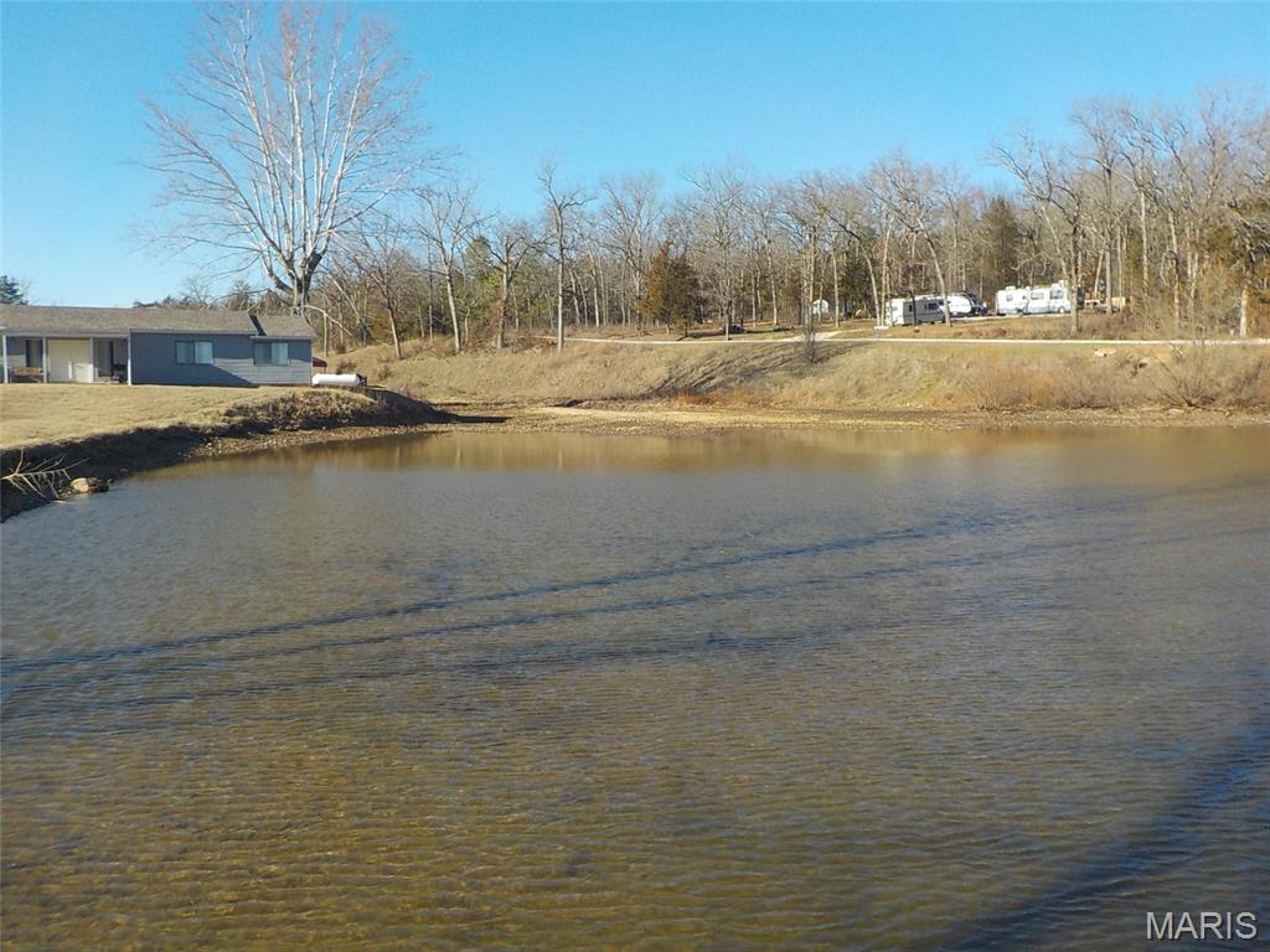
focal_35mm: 30
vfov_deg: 46.8
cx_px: 635
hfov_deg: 60.0
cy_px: 476
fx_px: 1101
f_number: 3.3
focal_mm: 4.1
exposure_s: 1/800
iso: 125
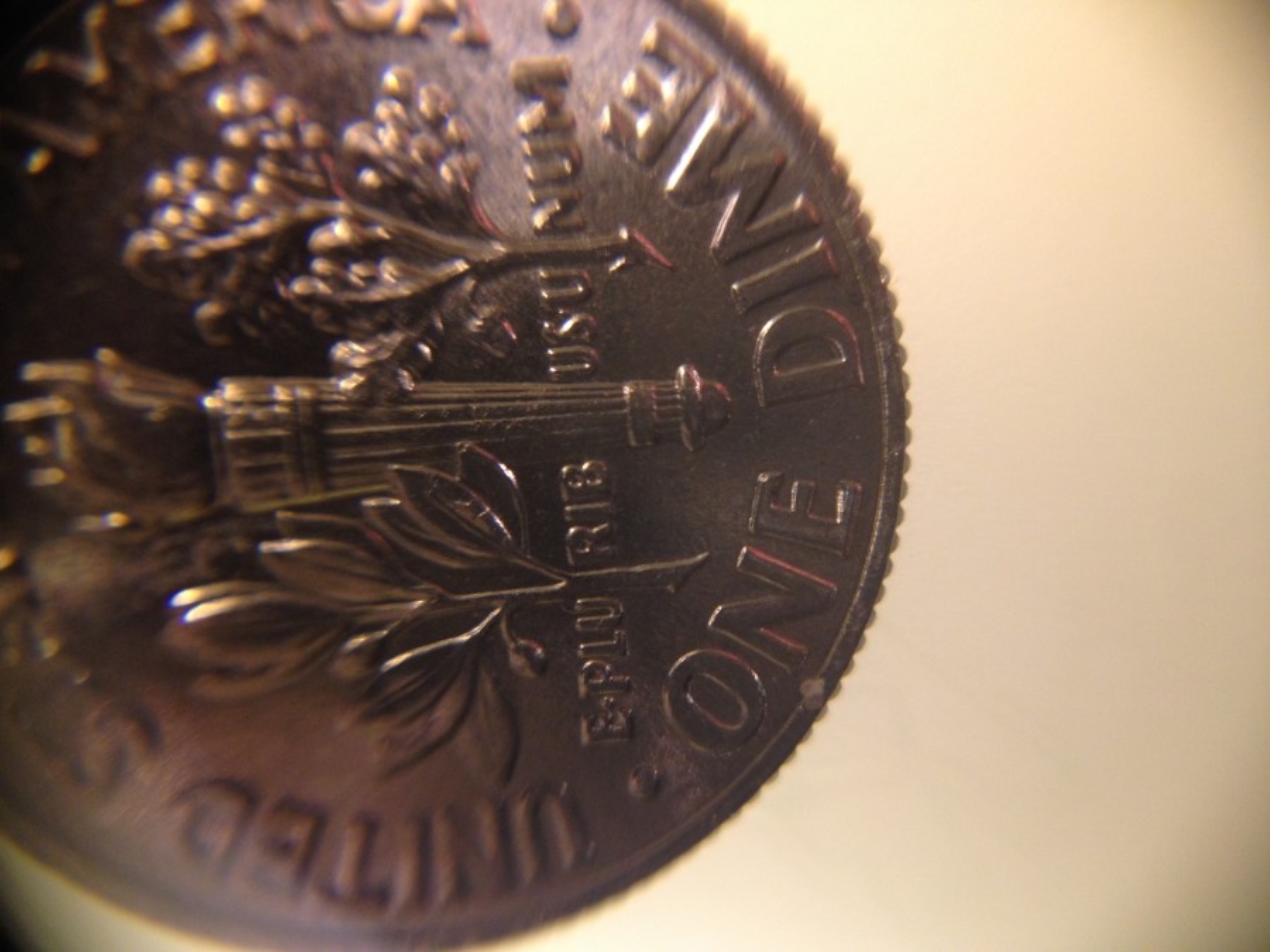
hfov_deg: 52.6
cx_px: 635
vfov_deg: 40.7
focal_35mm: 35
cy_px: 476
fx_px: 1284
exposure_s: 1/20
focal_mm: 4.28
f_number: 2.4
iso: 125
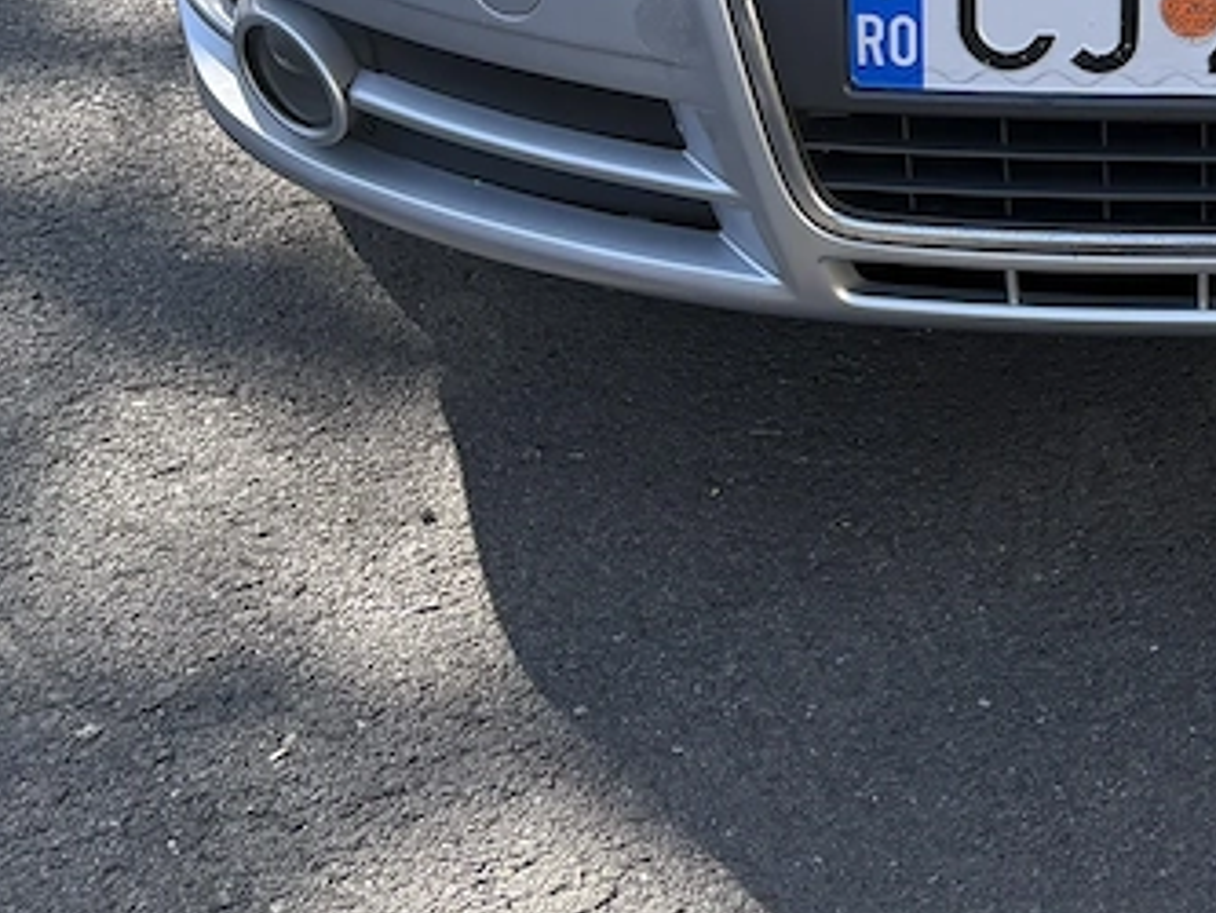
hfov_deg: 23.2
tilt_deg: -17.4
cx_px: 1399
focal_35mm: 78
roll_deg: +1.0
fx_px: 2741
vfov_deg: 17.7
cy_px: -289
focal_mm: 5.96
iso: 64
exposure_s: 1/1420
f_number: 1.6
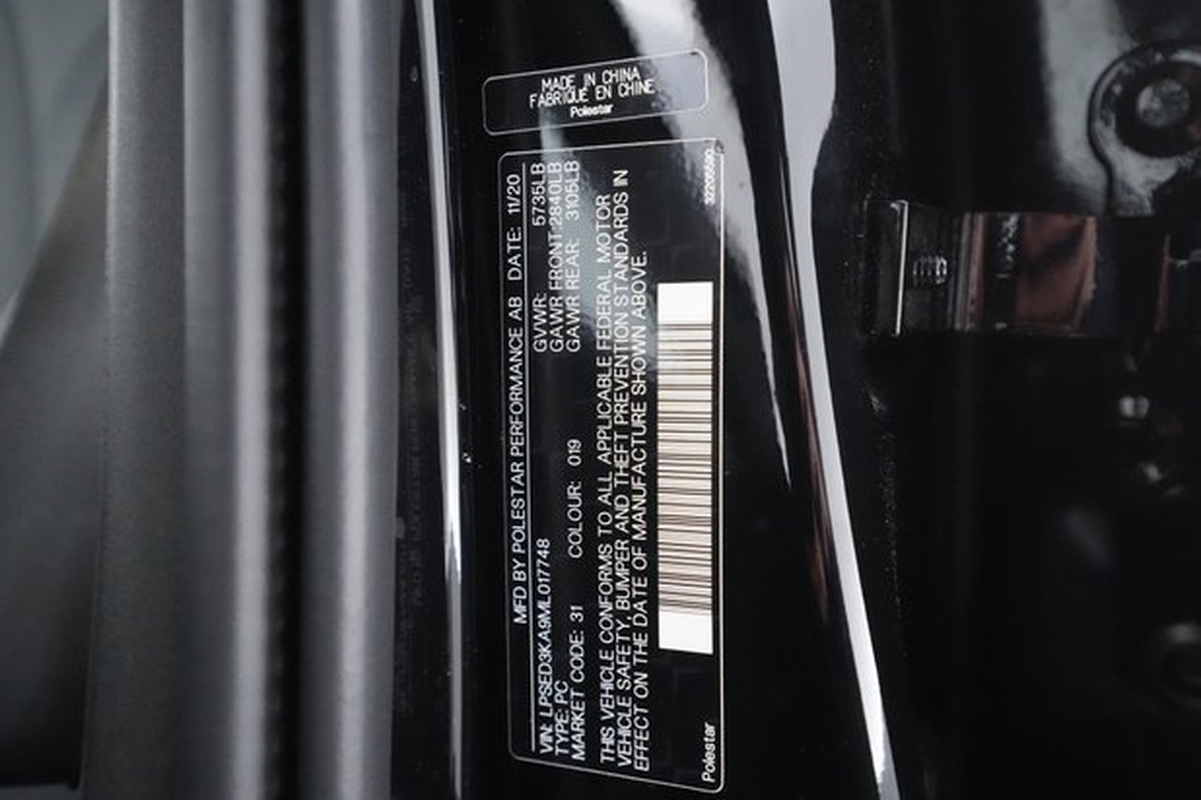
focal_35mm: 29
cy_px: 408
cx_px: 602
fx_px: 967
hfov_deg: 63.7
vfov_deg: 45.0
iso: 20000
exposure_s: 1/100
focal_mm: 28
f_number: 4.5
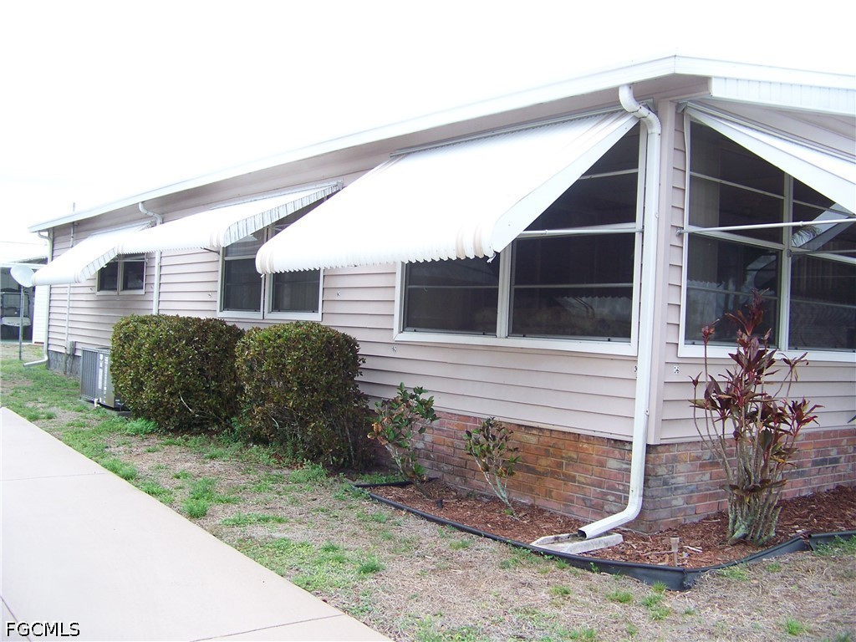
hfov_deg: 51.4
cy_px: 321
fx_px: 890
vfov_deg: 39.7
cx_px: 428
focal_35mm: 36
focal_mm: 5.85
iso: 64
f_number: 2.8
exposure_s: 1/50
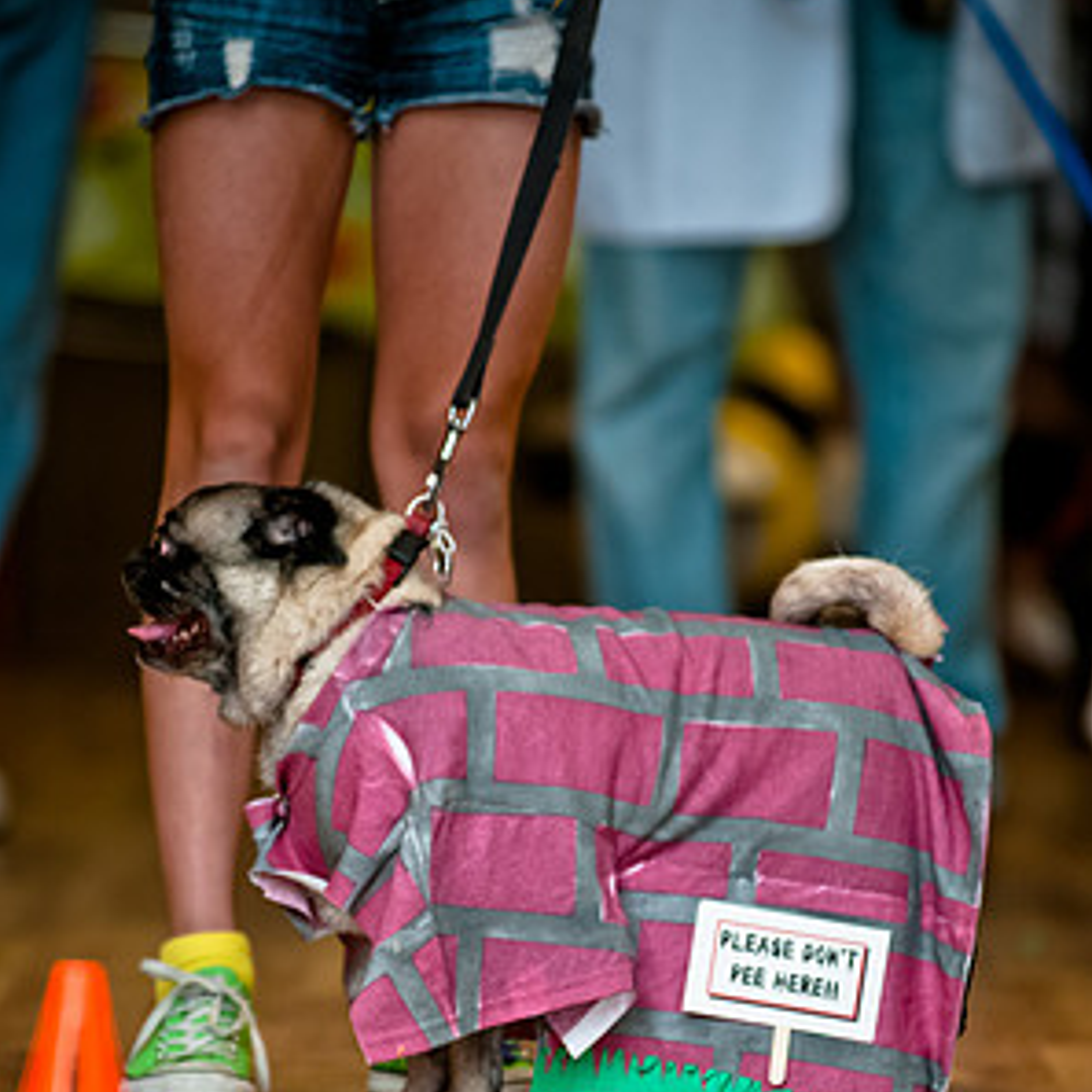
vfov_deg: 4.5
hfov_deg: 4.5
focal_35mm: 386
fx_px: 13776
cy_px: 750
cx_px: 546
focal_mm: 200
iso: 200
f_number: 2.8
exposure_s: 1/200
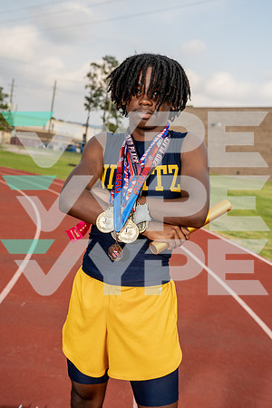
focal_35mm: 47
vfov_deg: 41.9
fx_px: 533
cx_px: 136
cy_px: 204
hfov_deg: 28.6
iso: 100
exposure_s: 1/250
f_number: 5
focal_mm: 47
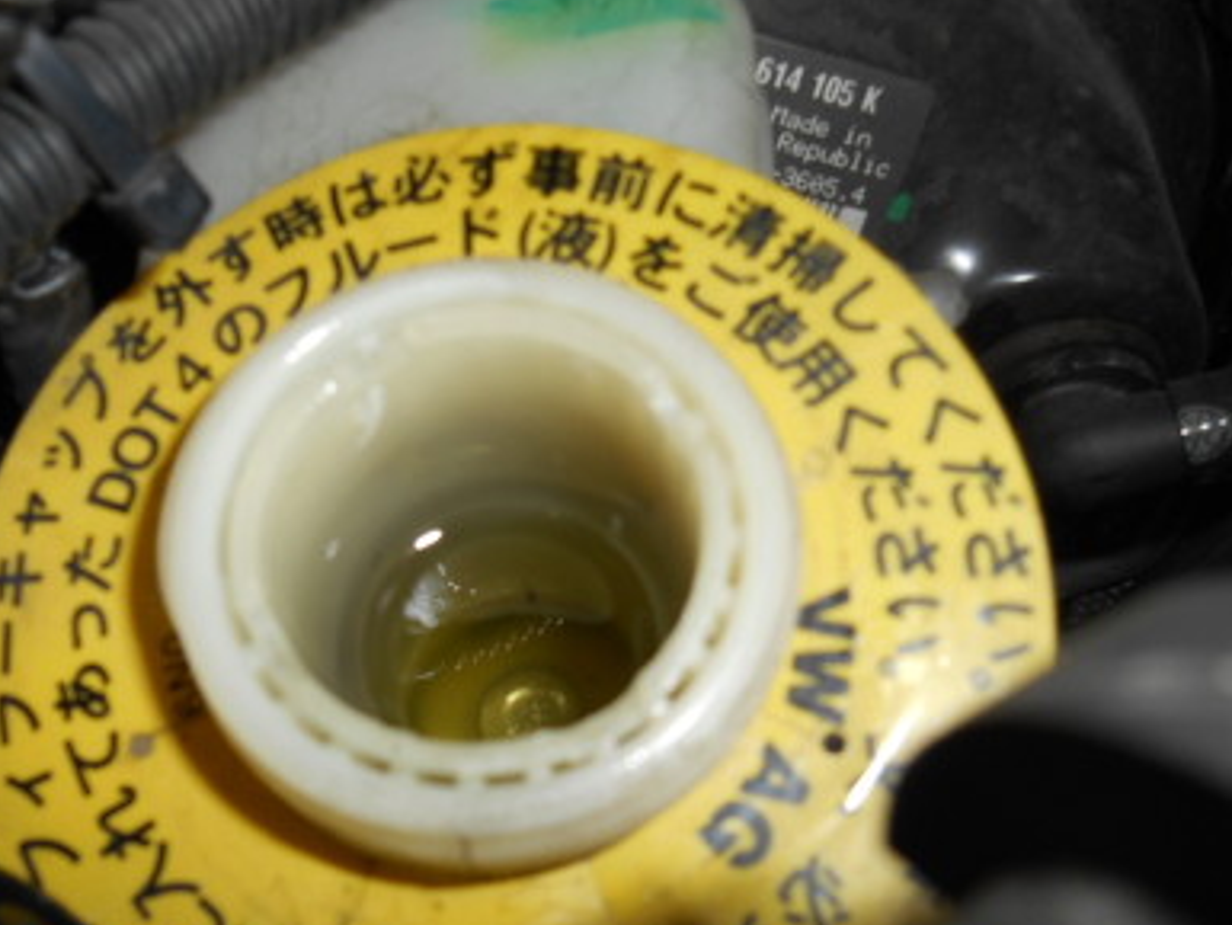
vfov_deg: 39.5
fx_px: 1282
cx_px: 472
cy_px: 563
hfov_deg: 50.9
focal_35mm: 36
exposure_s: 1/25
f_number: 3.4
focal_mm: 4.7
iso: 80
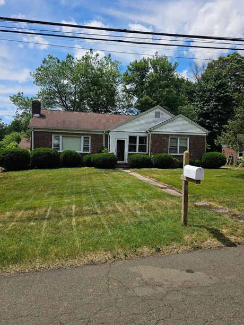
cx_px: 126
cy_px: 168
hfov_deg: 54.8
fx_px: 235
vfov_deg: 69.4
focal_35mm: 25
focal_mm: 6.3
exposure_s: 1/1024
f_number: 1.7
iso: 10
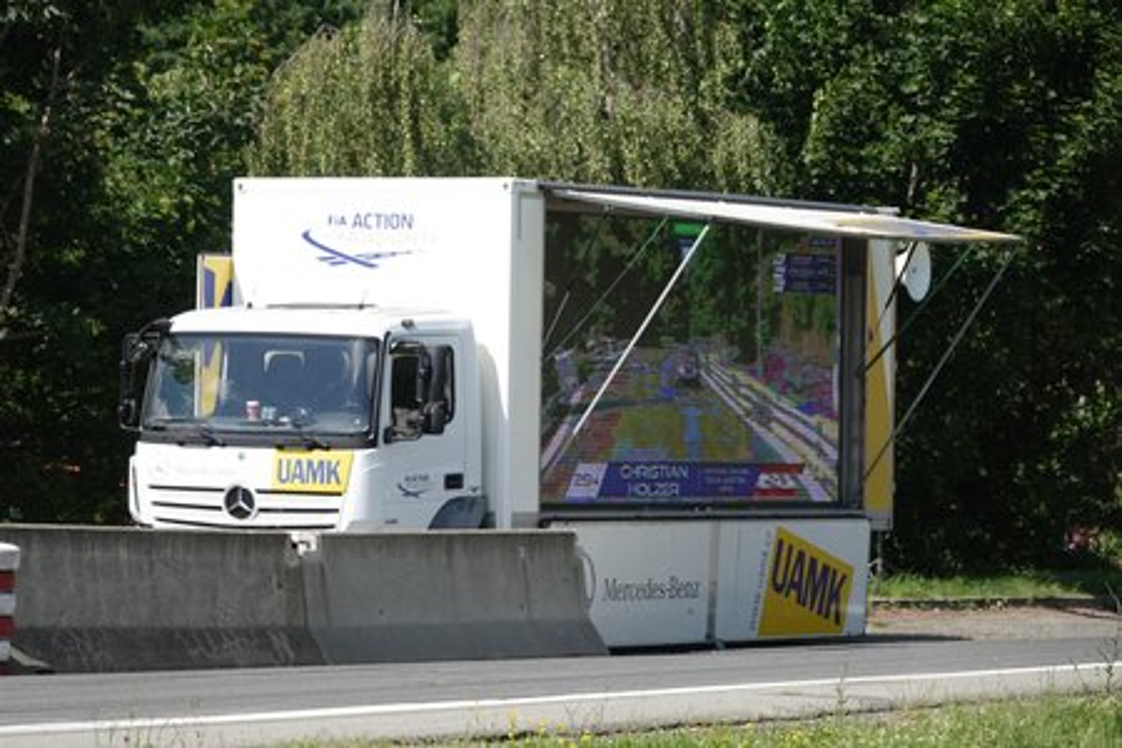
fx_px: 6233
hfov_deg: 10.3
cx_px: 561
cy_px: 374
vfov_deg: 6.9
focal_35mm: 200
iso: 125
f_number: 4
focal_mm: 73.24
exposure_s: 1/800
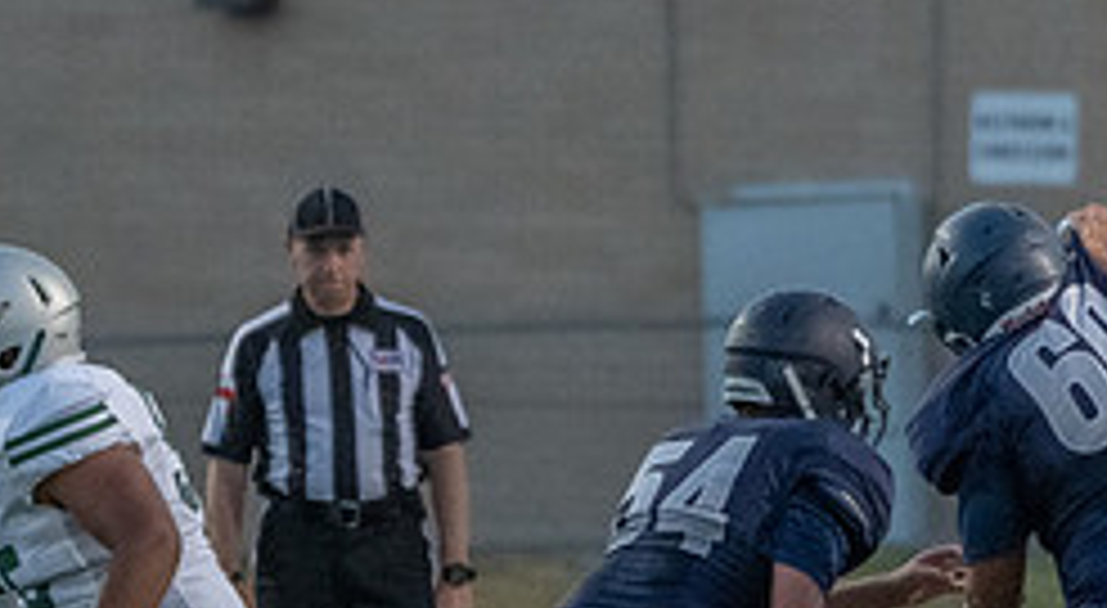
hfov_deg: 2.4
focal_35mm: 917
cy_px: 497
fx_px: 26761
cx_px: 1744
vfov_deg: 1.3
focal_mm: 241
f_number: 5.6
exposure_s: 1/1000
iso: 8000
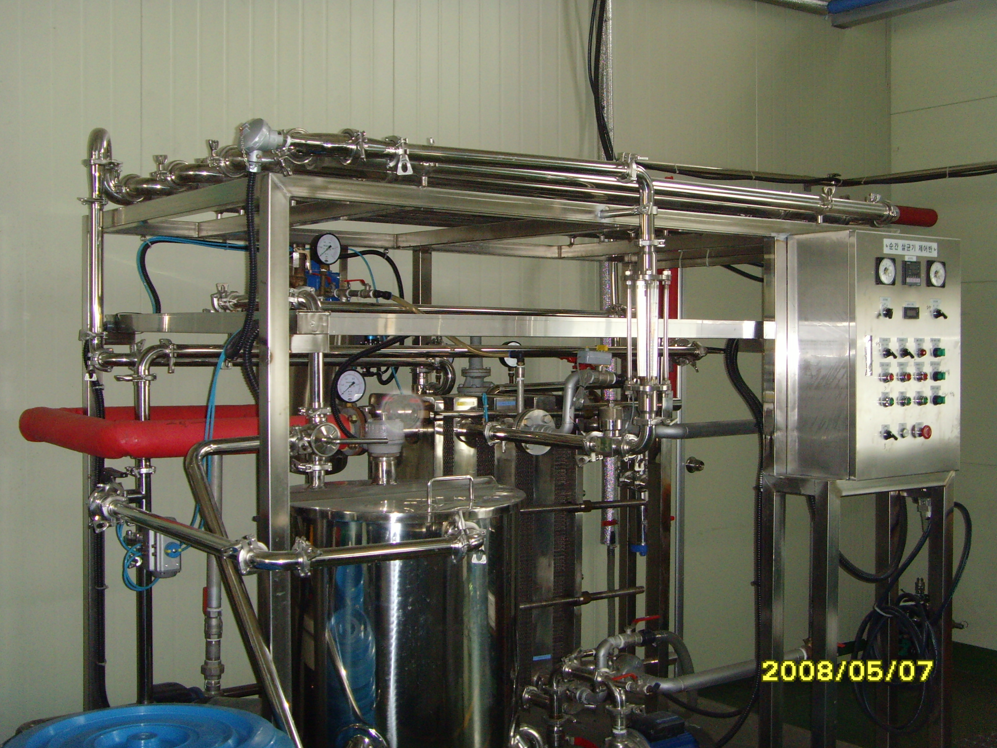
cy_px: 368
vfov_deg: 31.5
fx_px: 1325
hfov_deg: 41.2
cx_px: 507
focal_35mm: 46
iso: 200
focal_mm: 7.7
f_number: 3.7
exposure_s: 1/45
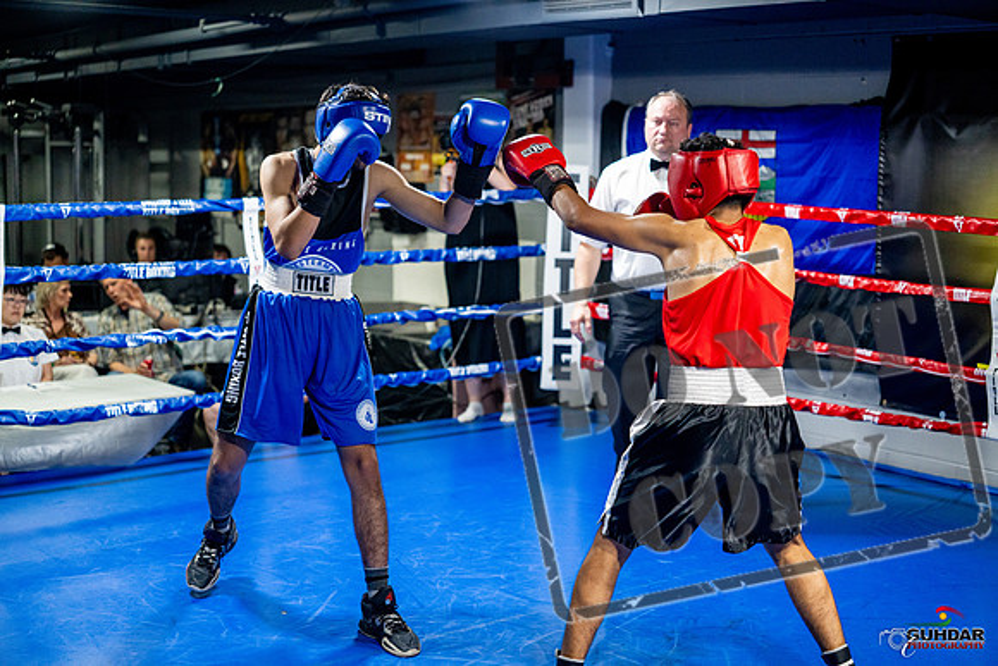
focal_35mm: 50
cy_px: 333
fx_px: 1386
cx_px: 499
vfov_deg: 27.0
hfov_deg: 39.6
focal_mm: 50
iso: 4000
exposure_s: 1/1000
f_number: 2
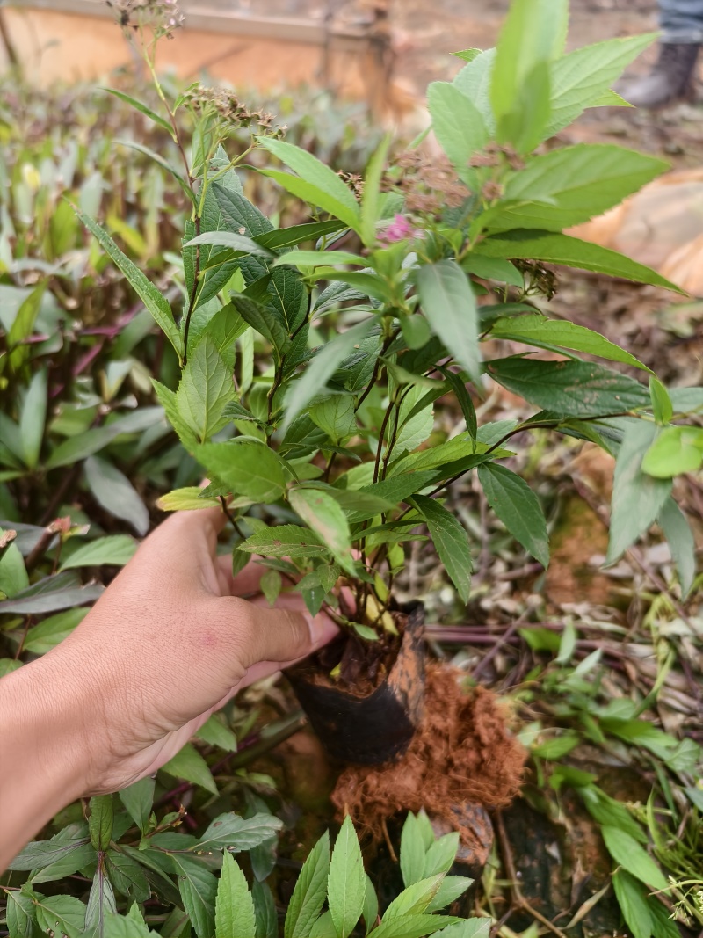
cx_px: 352
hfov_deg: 58.9
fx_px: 623
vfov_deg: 73.9
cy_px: 469
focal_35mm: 23
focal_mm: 8.67
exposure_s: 1/1159
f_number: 1.75
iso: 515
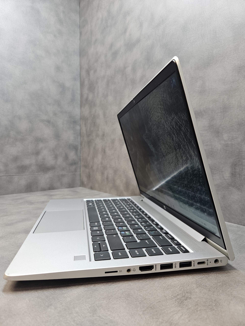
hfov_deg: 58.9
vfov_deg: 73.9
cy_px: 163
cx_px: 122
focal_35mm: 23
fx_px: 217
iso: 160
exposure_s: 1/100
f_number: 1.8
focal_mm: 5.4
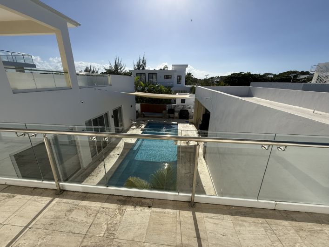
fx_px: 133
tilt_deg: -16.5
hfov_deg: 102.1
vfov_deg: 85.7
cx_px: 164
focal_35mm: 14
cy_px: 124
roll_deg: -0.5
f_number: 2.2
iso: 50
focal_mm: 2.22
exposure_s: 1/4425
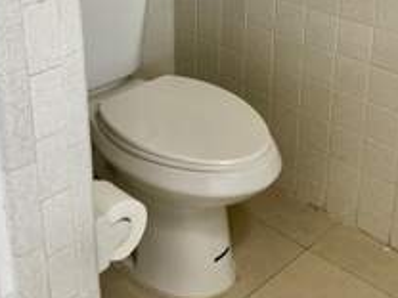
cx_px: 220
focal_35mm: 60
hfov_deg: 32.2
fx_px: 690
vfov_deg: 23.8
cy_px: 35
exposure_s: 1/120
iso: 100
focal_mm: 5.7
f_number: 1.5
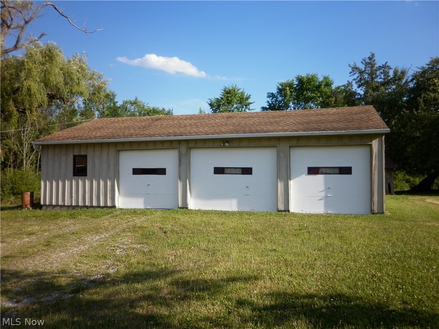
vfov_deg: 49.7
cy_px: 164
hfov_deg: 63.4
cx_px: 220
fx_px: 355
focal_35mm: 28
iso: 80
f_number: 2.8
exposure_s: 1/1000
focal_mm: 5
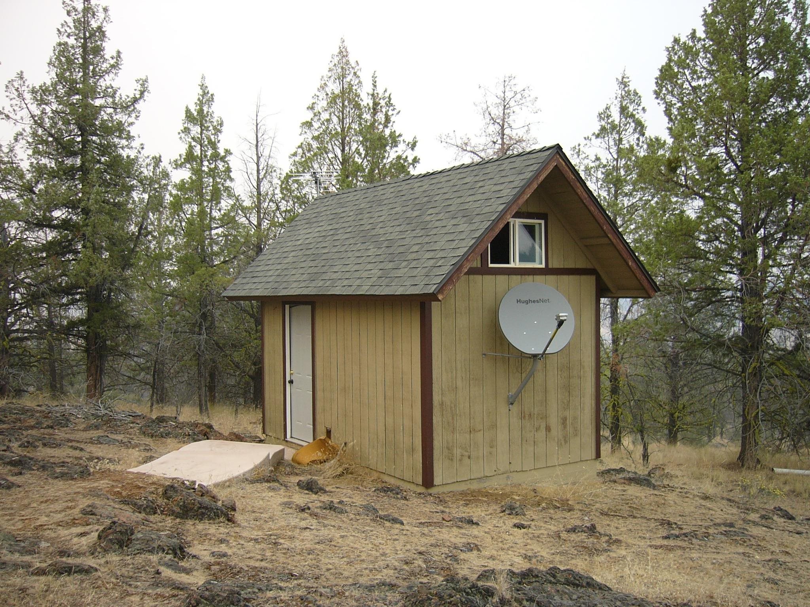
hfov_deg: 52.6
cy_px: 304
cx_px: 405
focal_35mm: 35
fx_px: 819
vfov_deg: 40.7
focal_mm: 5.8
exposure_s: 1/100
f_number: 2.8
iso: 50
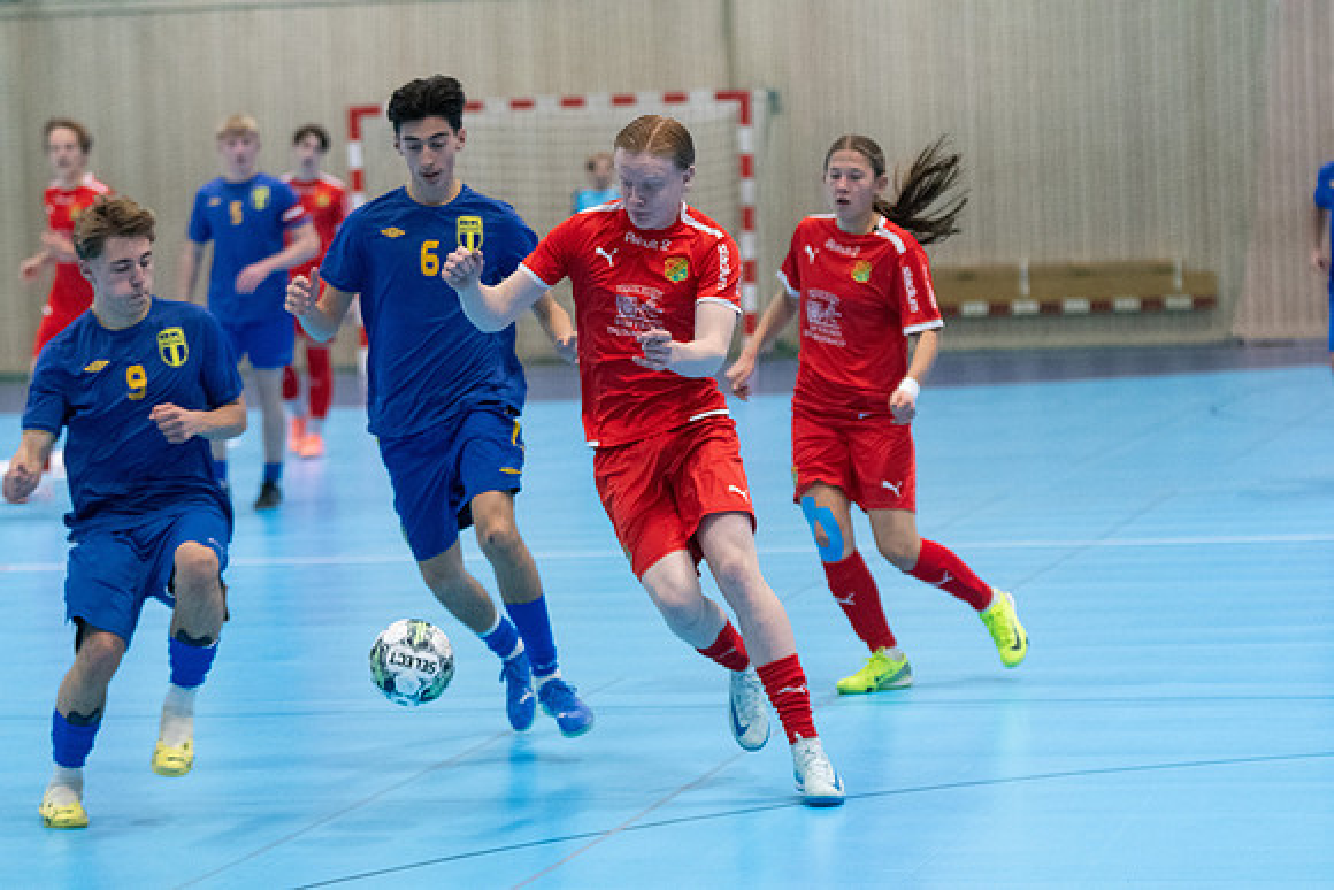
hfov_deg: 13.7
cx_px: 667
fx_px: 5559
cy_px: 445
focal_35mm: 150
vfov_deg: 9.2
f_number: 3.2
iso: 4500
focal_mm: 100
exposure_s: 1/640
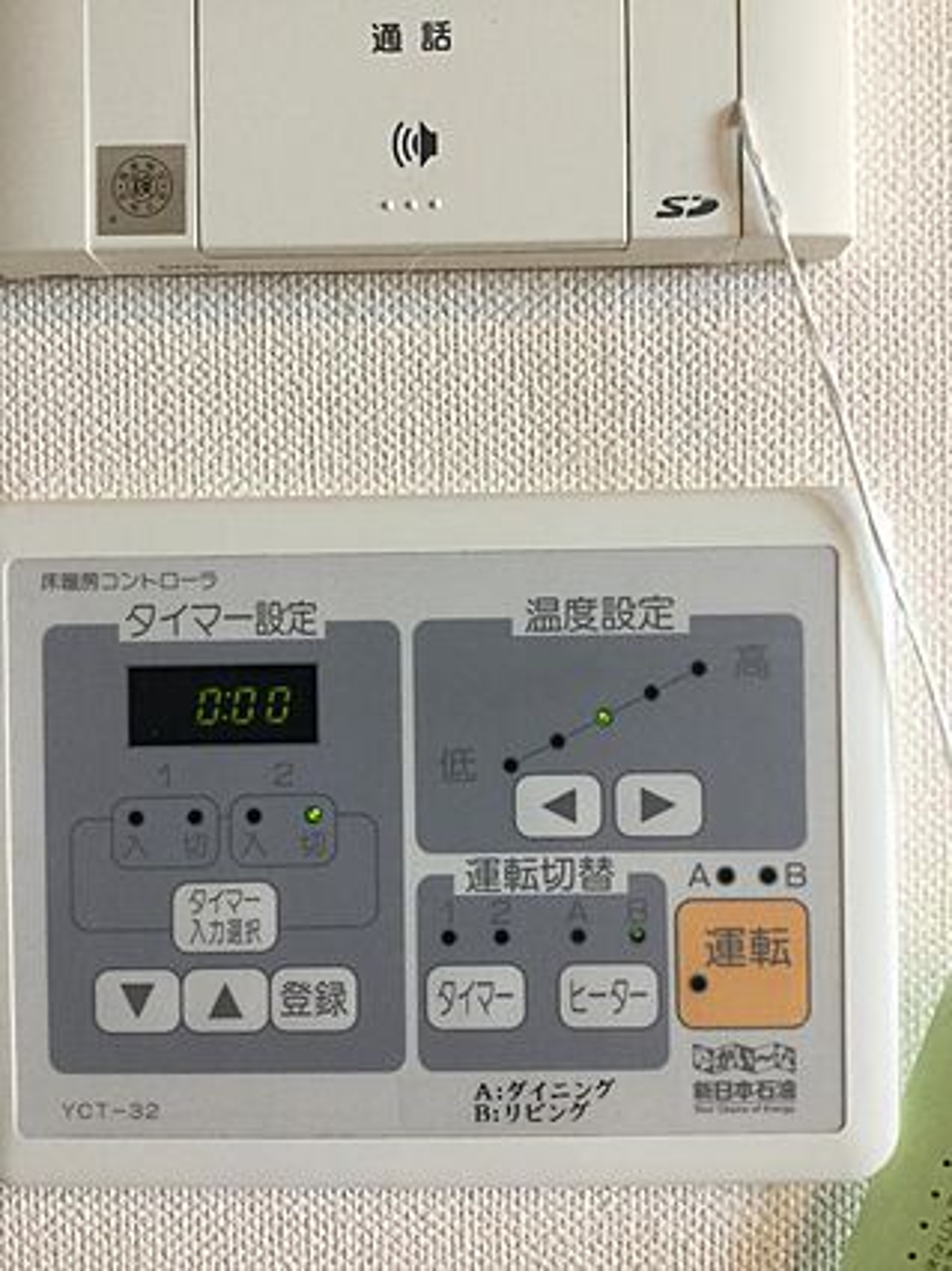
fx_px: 1138
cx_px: 476
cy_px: 636
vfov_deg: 58.4
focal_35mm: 31
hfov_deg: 45.4
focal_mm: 3.3
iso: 64
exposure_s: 1/30
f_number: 2.4
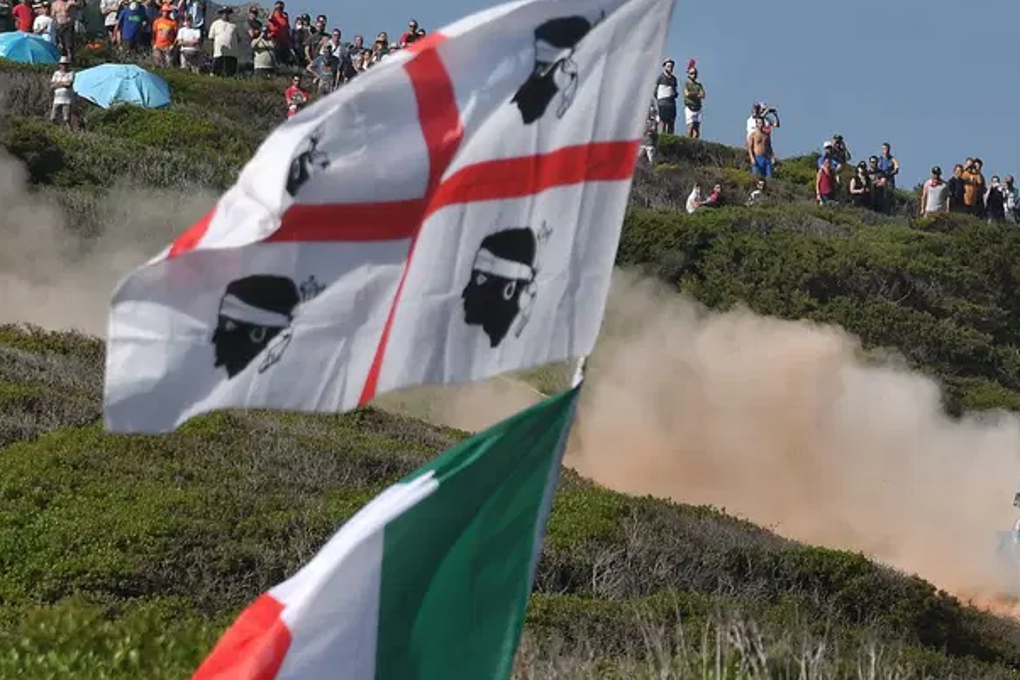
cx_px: 978
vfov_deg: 4.4
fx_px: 8894
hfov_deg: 6.5
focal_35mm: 314
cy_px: 226
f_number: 10
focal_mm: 105
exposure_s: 1/1000
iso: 160
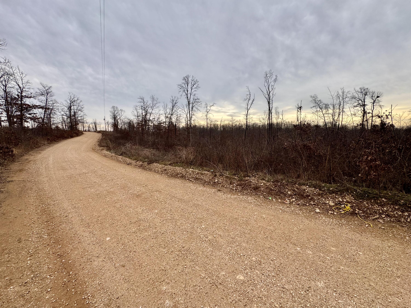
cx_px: 206
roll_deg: -1.5
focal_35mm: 14
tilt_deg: -5.8
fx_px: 166
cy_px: 154
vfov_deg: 85.7
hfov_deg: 102.1
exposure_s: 1/203
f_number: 2.2
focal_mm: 2.22
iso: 40
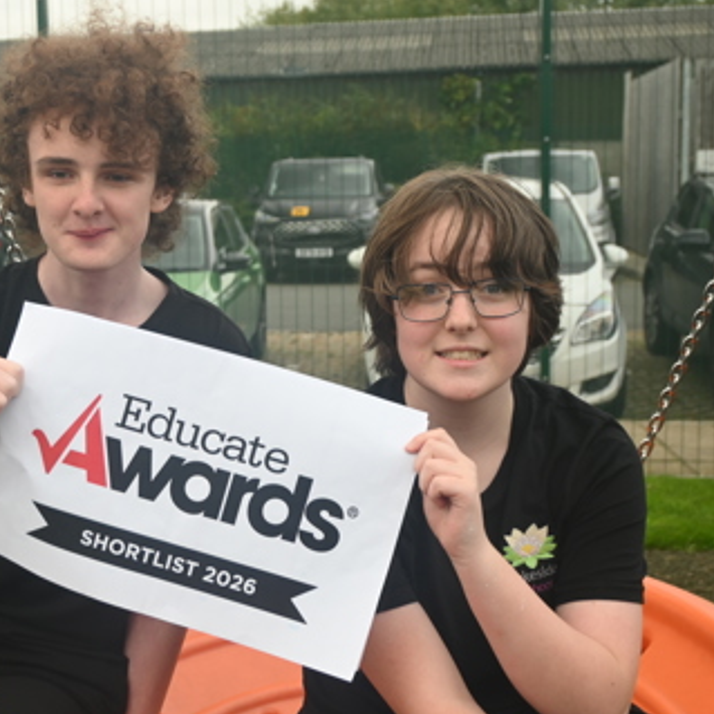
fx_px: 1307
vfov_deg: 30.6
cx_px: 186
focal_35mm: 56
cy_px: 350
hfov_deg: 30.1
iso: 400
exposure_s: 1/125
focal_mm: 28
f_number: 4.5
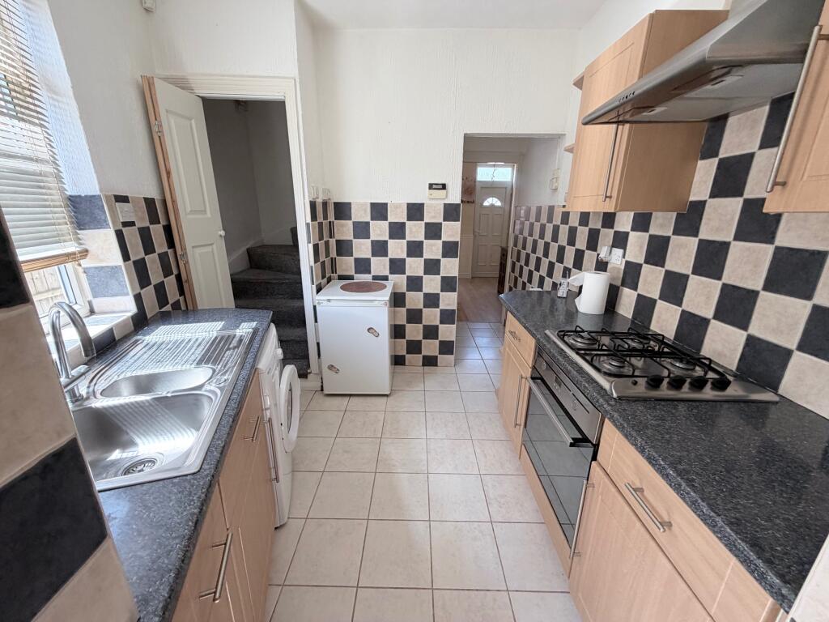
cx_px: 414
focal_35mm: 14
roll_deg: +0.6
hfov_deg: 102.1
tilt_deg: -13.8
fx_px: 335
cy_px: 311
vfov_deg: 85.7
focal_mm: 2.22
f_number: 2.2
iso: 125
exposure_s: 1/121
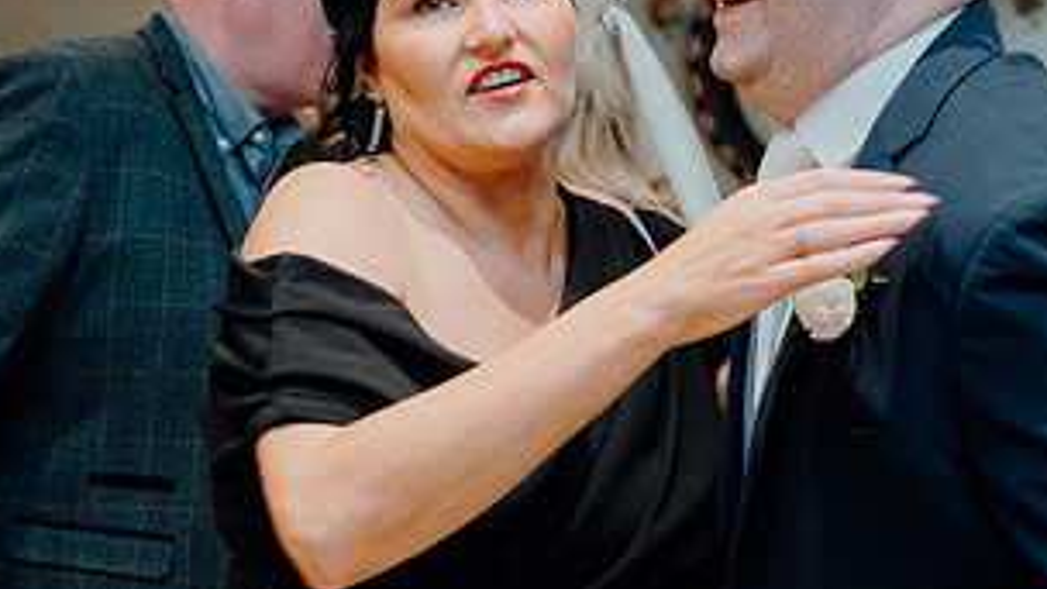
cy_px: 260
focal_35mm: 82
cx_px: 637
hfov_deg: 25.8
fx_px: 2277
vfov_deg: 14.7
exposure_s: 1/160
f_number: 3.5
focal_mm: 41
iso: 2500
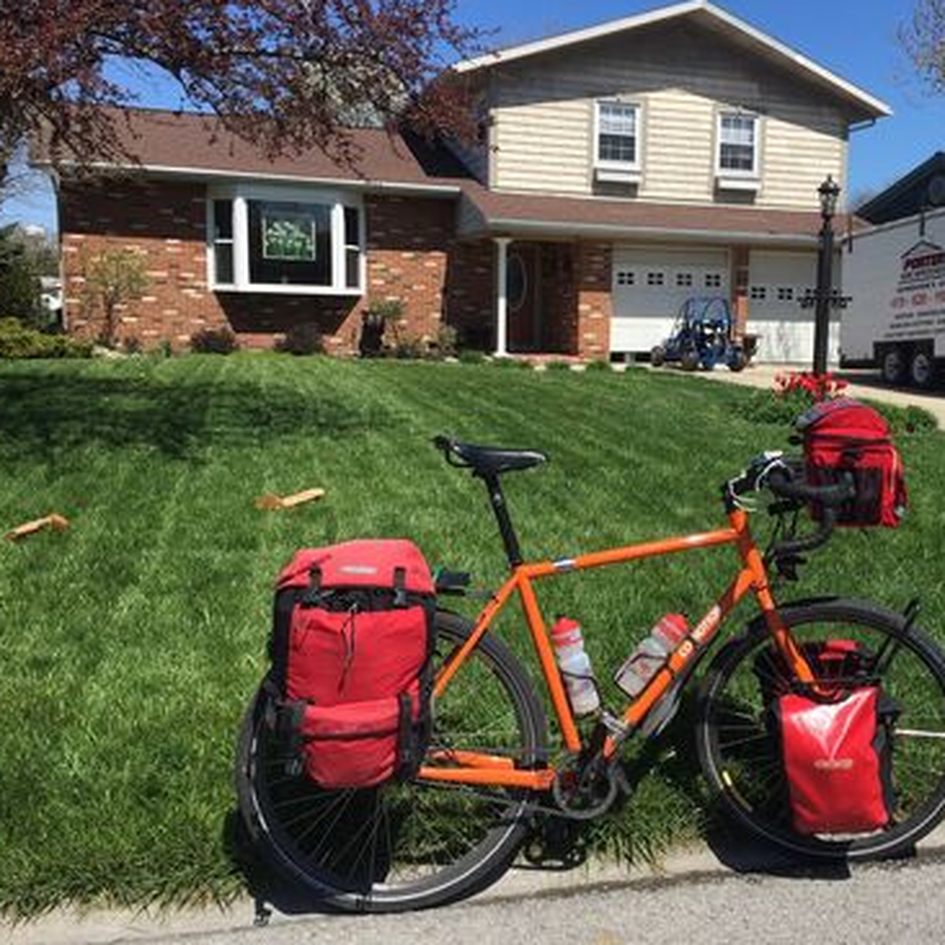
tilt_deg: -8.1
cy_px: 479
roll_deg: -1.8
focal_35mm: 35
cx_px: 609
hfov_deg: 46.7
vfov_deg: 47.2
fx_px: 1081
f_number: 2.2
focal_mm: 4.15
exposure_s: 1/2326
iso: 32
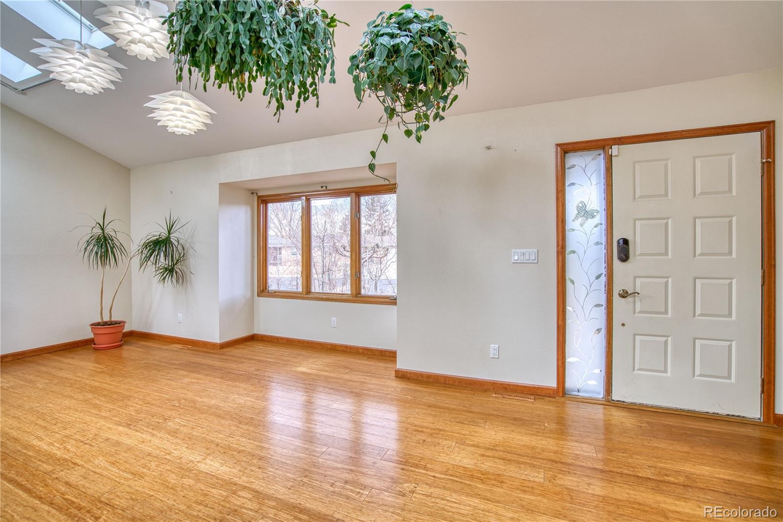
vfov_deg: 73.7
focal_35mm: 16
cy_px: 261
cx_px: 392
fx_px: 348
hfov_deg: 96.7
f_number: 4
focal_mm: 16
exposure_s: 1/160
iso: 500
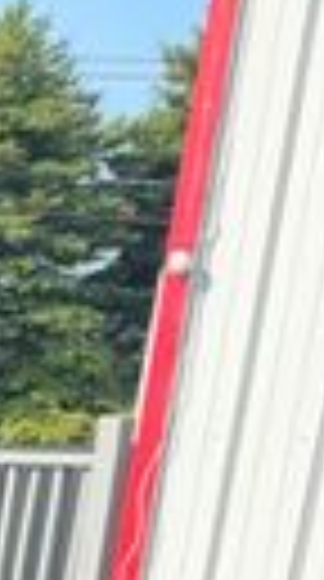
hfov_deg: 7.0
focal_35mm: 130
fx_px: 1997
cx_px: -976
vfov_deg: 14.7
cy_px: 1012
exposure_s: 1/1091
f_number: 1.78
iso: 80
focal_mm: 6.76
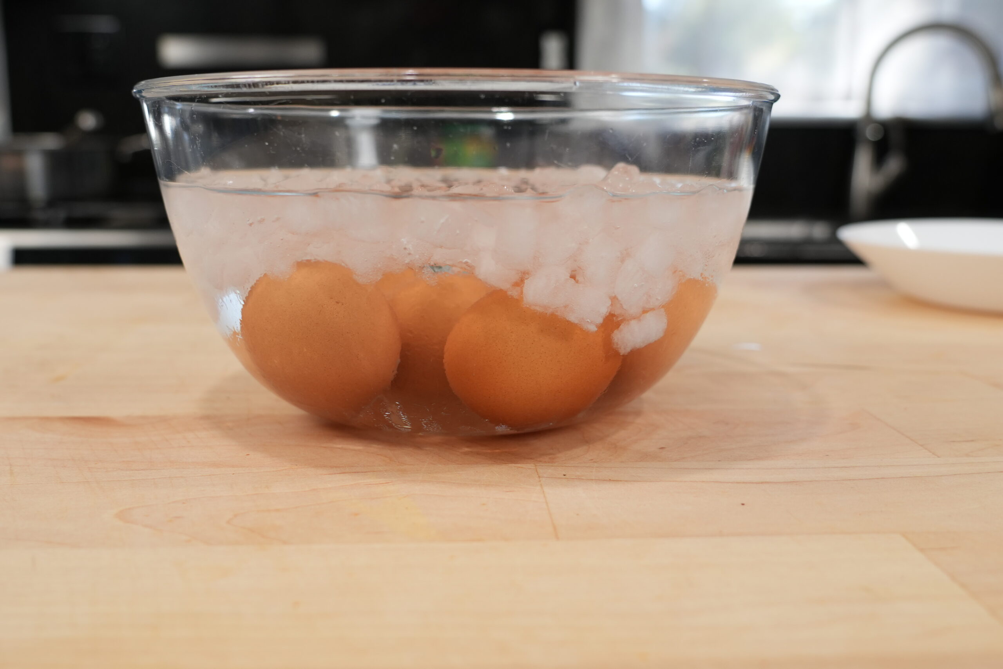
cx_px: 502
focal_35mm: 36
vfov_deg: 36.9
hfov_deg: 53.1
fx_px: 1003
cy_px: 334
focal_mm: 24
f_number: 4.5
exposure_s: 1/160
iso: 500
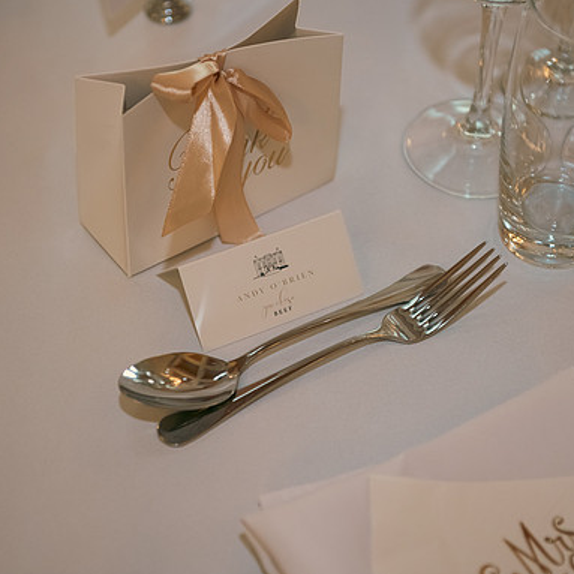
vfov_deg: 19.3
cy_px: 287
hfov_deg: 19.3
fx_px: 1688
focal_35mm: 90
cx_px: 273
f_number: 3.5
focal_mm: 70
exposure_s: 1/160
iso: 500
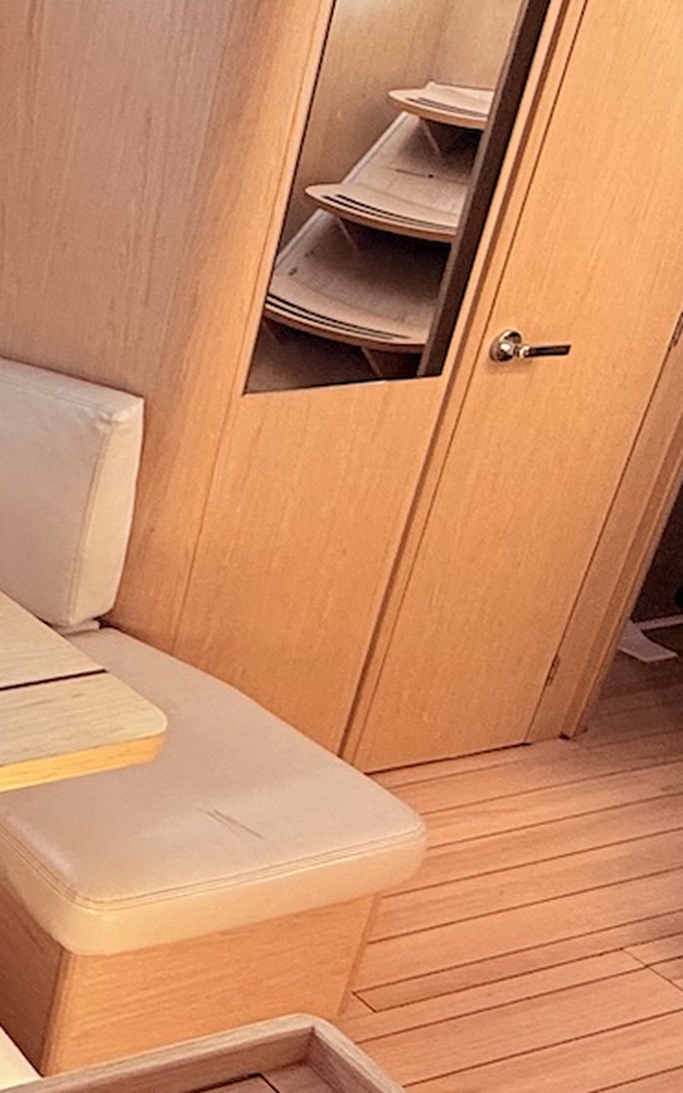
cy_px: 635
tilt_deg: -26.2
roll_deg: -1.3
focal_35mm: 48
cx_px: -396
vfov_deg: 41.7
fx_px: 1430
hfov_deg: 21.6
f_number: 2.2
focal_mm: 2.22
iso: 100
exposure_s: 1/99
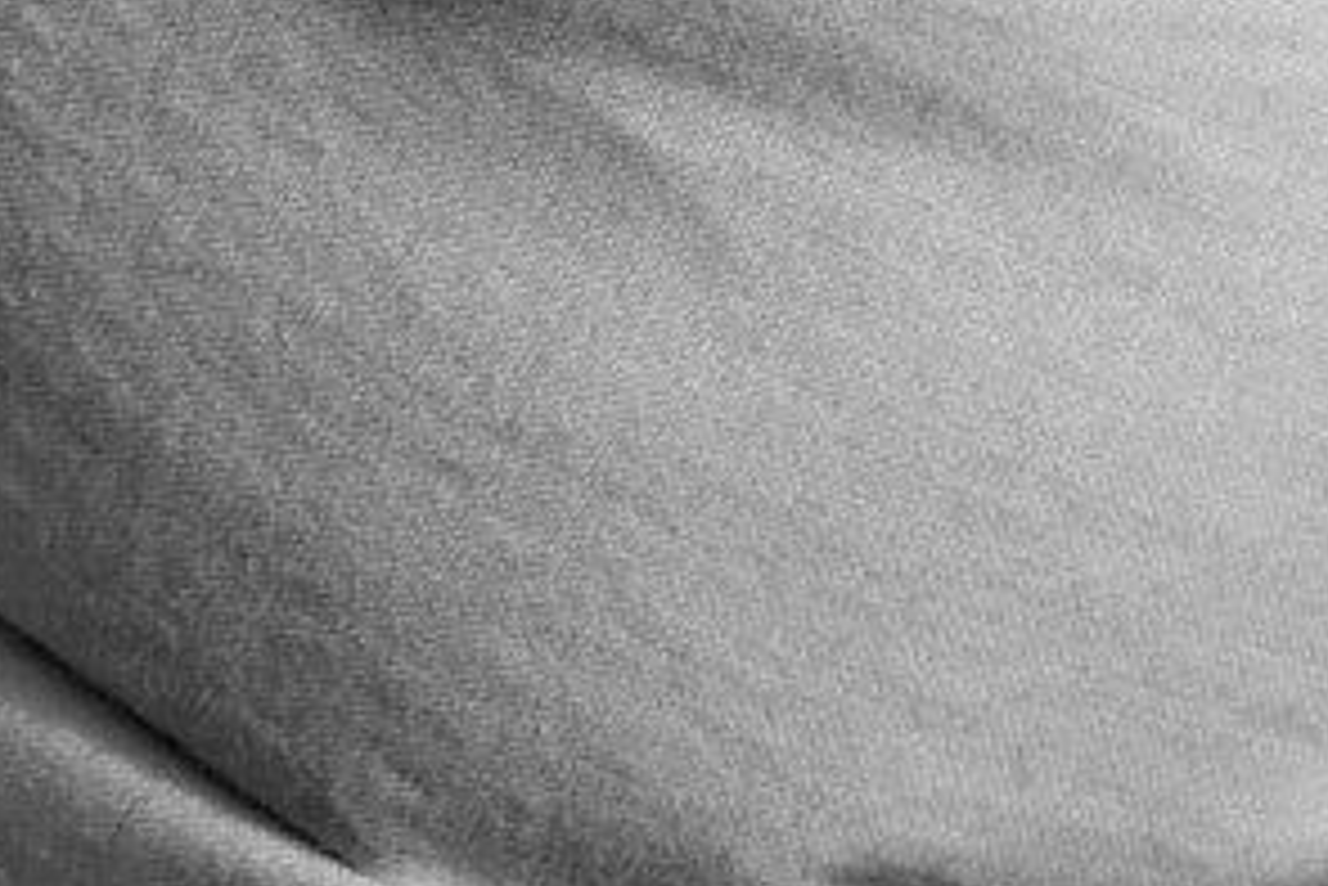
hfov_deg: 3.6
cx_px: 1661
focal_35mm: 572
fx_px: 21127
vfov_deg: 2.4
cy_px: -1095
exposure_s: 1/320
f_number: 8
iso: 100
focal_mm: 55
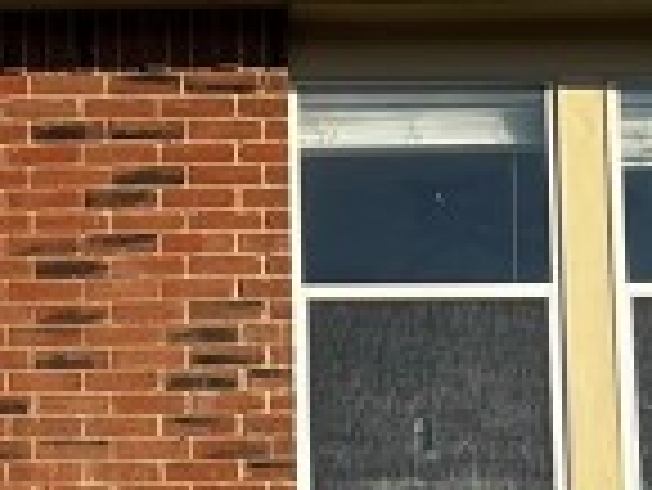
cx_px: -369
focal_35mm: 184
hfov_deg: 10.3
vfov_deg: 7.9
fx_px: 3469
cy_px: 836
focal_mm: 5.7
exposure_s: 1/2762
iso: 50
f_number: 1.5
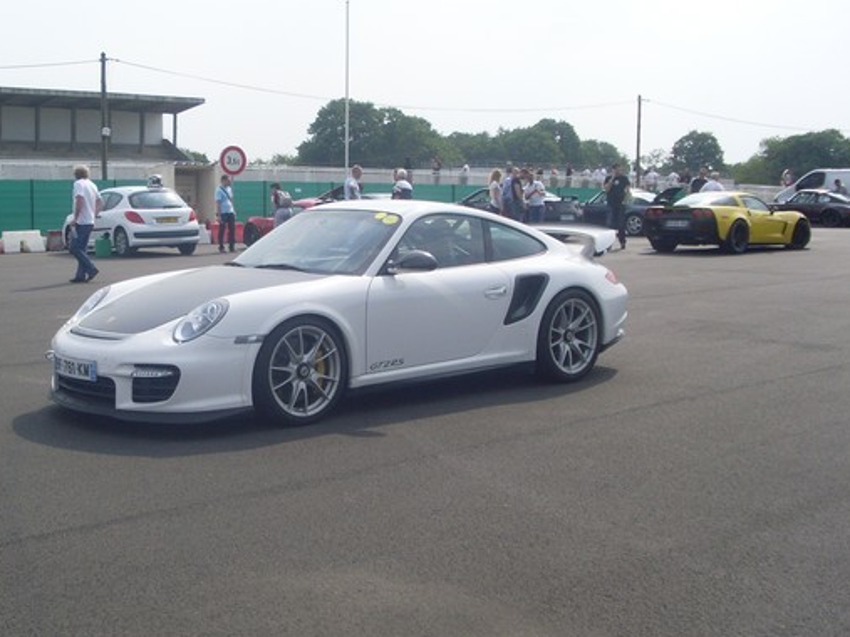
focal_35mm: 48
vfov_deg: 30.2
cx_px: 337
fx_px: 1178
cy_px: 362
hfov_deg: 39.5
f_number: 7.7
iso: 80
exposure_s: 1/250
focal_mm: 6.3
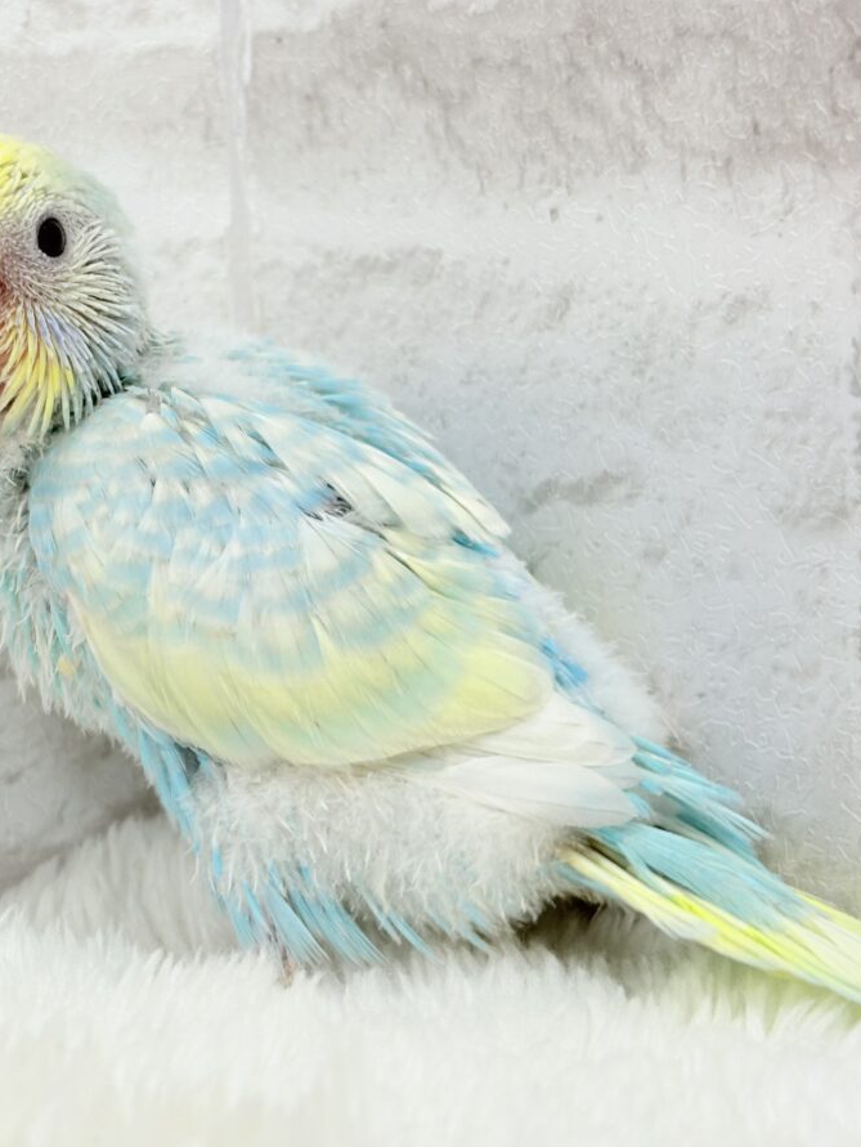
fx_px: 2320
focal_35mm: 70
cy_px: 574
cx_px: 166
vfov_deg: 27.8
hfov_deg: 20.8
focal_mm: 5.96
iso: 32
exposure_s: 1/50
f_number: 1.6
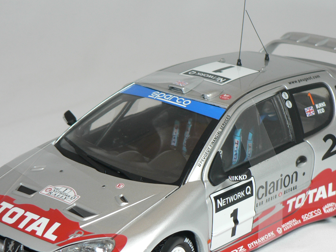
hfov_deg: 17.1
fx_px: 1116
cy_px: 172
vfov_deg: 12.9
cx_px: 168
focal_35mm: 115
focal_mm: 12.6
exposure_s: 1/80
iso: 80
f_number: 3.2
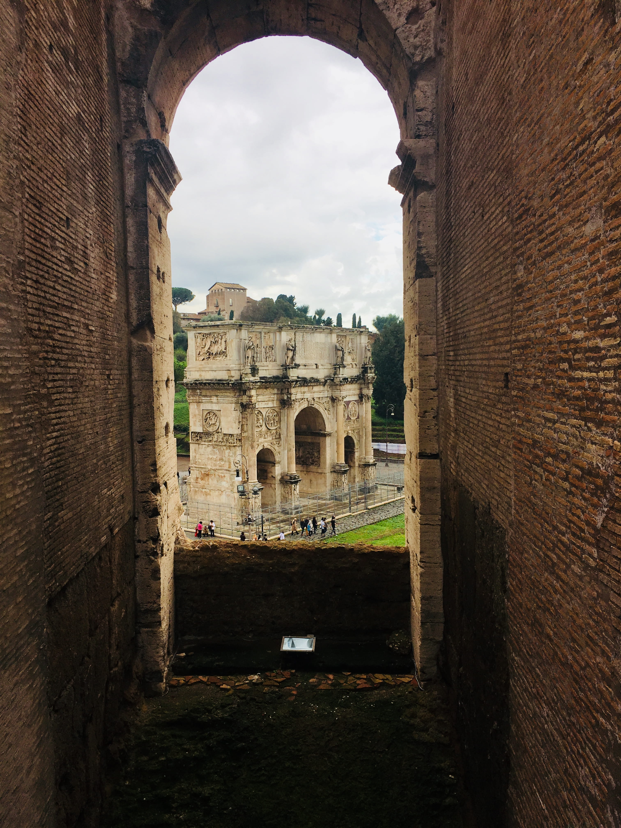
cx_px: 310
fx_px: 694
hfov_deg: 48.2
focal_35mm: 29
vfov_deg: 61.7
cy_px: 414
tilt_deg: -2.8
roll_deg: +1.3
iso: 25
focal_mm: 4.15
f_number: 2.2
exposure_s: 1/330
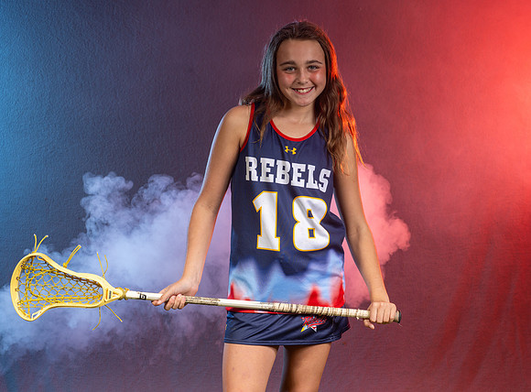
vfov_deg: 13.0
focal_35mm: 113
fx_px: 1723
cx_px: 302
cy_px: 205
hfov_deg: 17.5
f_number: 8
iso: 64
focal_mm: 101
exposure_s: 1/200
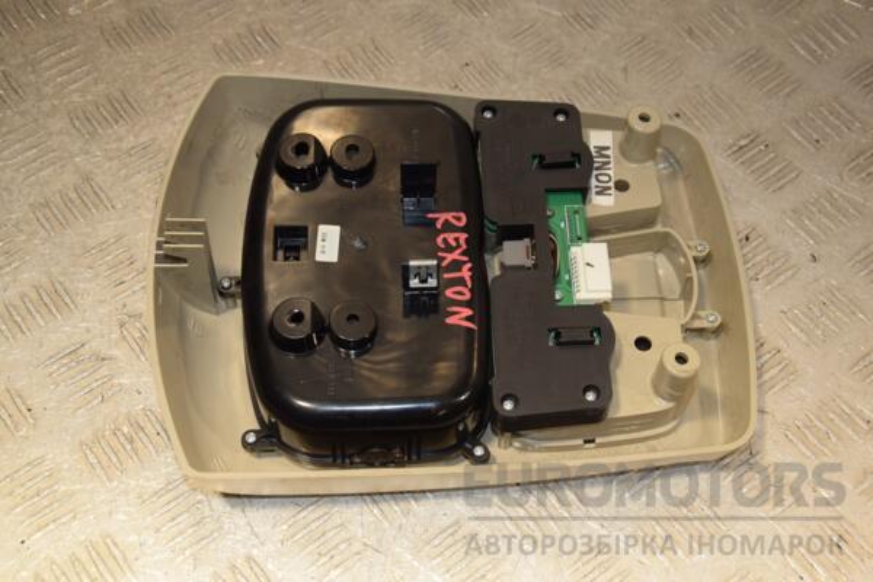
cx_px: 436
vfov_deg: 25.8
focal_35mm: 52
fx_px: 1273
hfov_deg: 37.9
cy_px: 291
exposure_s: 1/200
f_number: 5.6
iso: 800
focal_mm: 35
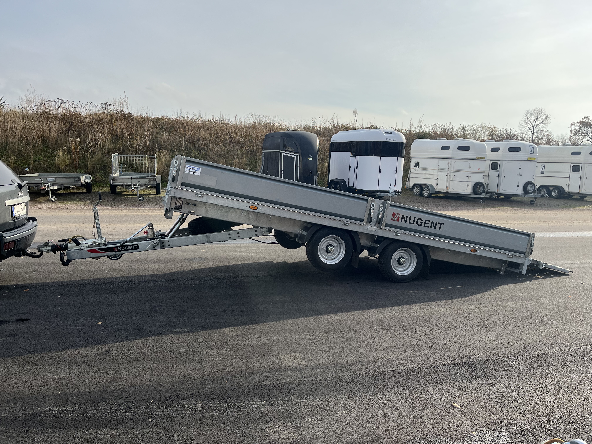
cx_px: 296
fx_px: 445
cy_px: 222
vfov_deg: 53.1
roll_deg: -0.8
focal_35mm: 26
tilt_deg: -10.0
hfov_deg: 67.3
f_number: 1.6
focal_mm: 5.1
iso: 50
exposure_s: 1/3215
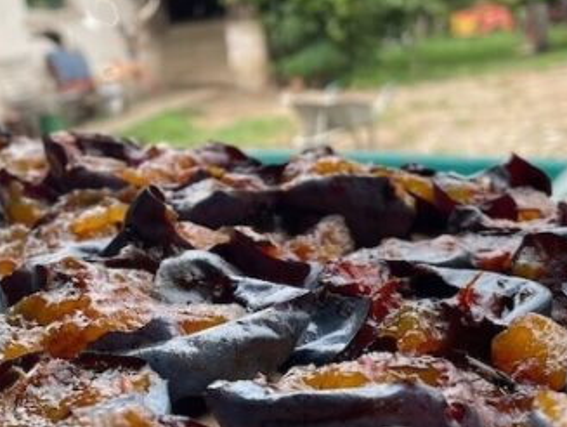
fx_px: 1000
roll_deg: +7.5
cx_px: 206
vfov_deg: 24.0
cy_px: 149
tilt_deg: -8.8
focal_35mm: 61
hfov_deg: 31.5
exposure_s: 1/523
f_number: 1.6
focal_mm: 4.2
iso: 50
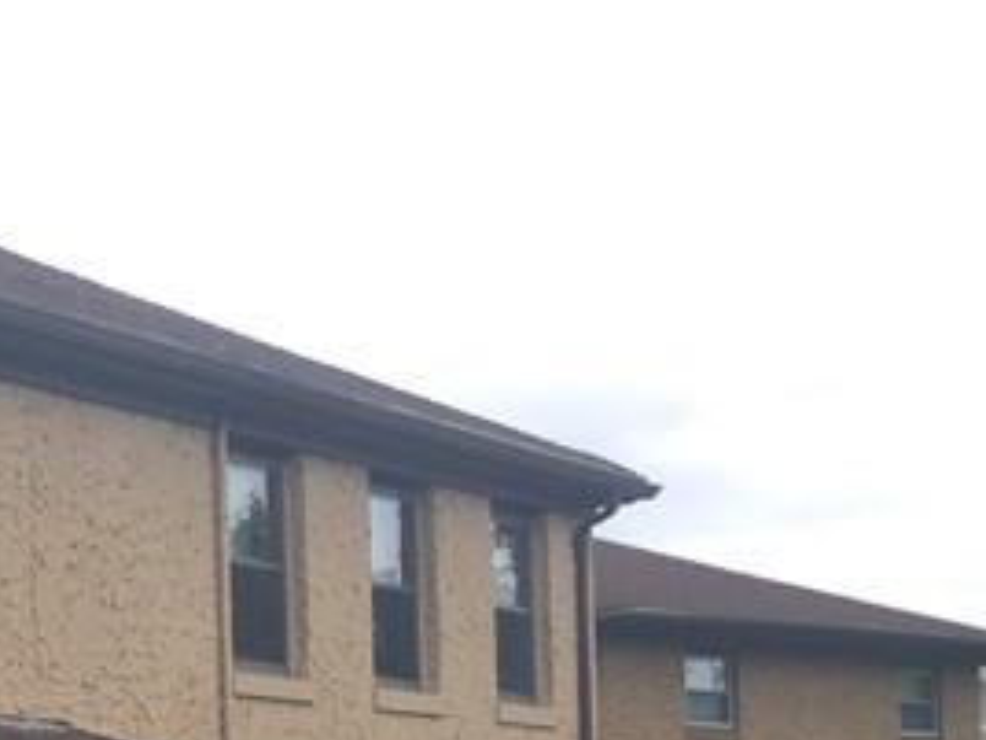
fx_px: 3162
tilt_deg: -1.3
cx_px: -688
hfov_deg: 15.6
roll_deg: +2.5
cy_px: 1226
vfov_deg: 12.4
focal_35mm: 111
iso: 25
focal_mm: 4.15
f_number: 2.2
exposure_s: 1/1115
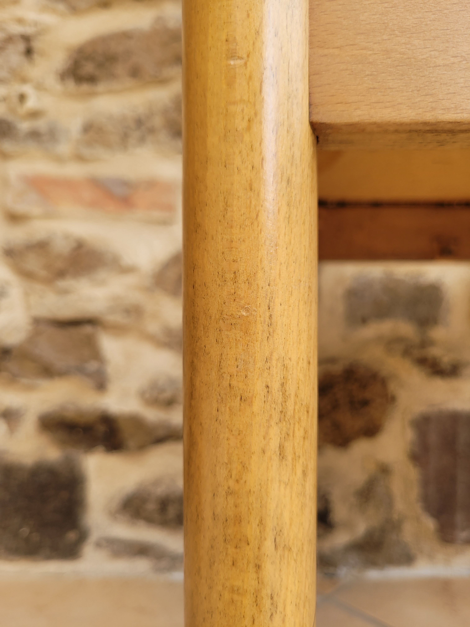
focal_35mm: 26
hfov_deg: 53.1
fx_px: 471
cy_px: 314
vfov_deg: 67.3
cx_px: 235
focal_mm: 5.4
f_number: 1.8
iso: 40
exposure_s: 1/363
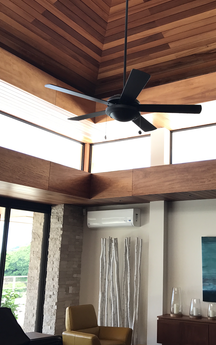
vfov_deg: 49.3
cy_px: 172
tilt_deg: +13.0
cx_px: 166
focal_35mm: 40
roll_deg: +0.1
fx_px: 377
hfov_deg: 31.3
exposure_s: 1/120
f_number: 1.8
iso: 25
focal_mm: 3.99
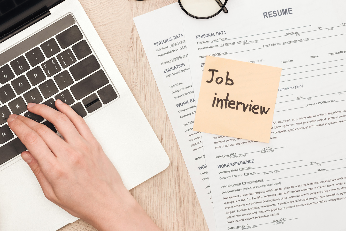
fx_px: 673
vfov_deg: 19.5
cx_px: 118
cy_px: 127
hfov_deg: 28.7
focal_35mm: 70
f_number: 9
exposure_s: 1/160
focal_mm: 50
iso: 200
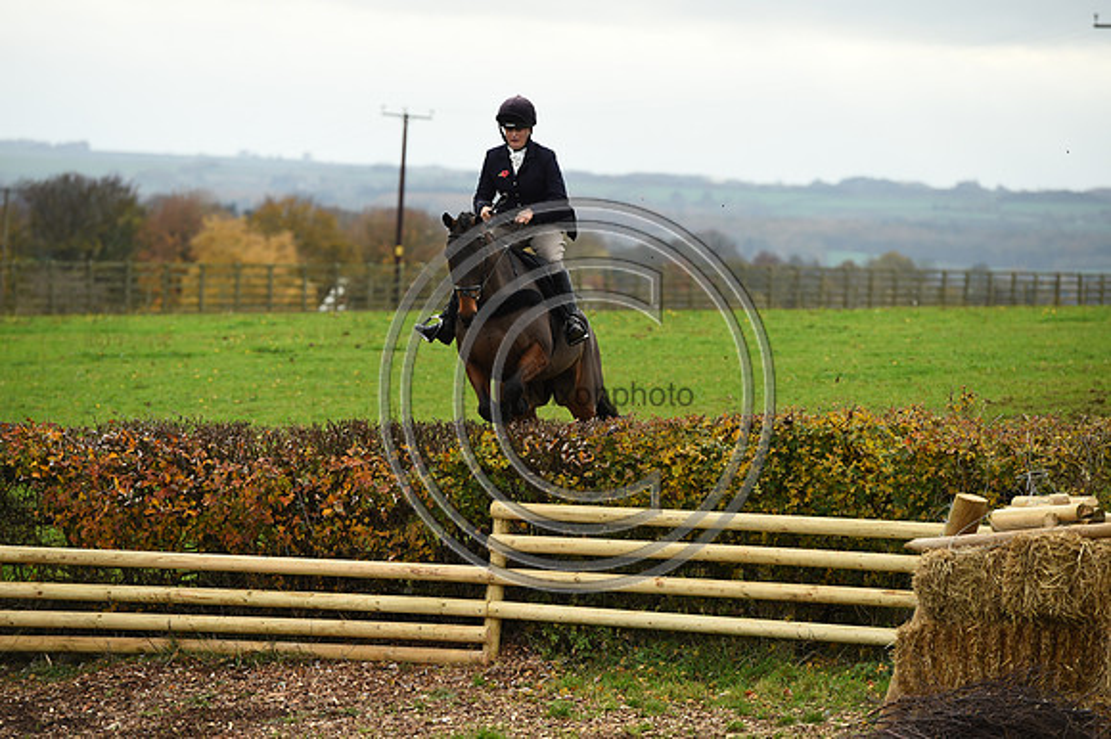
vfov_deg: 7.0
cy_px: 370
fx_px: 6014
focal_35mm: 195
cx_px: 556
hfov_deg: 10.6
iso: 800
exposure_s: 1/1000
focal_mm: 195
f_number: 5
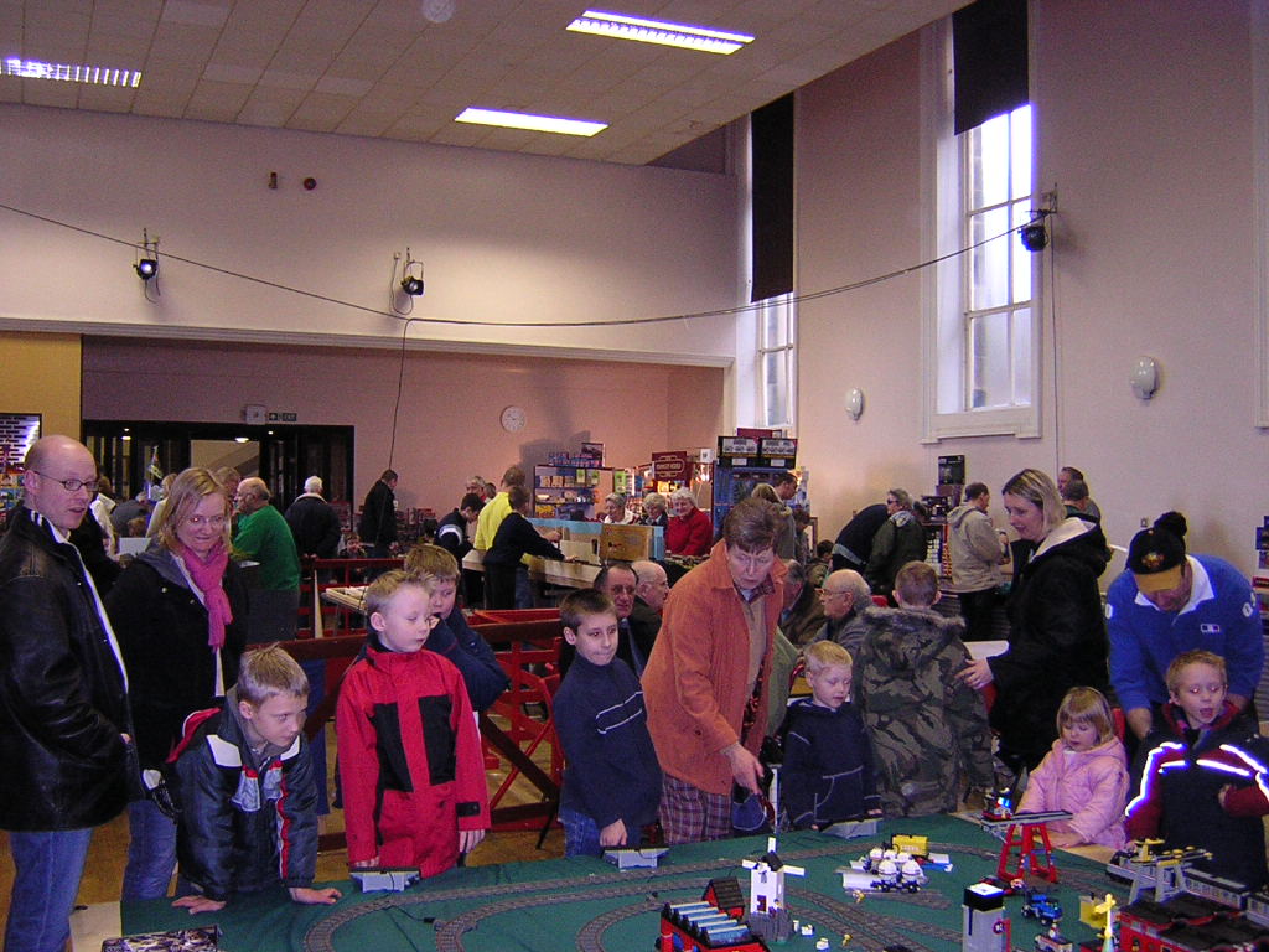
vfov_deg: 39.7
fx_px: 1320
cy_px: 476
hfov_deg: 51.4
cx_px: 634
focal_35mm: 36
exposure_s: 1/60.1
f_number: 2.6
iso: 400
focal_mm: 4.7
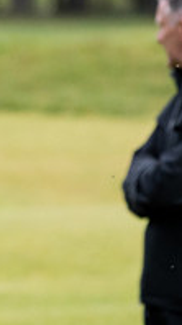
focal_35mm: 1105
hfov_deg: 1.1
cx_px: -290
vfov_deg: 2.0
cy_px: 73
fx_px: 9505
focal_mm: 240
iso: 1600
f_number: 5.6
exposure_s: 1/1600
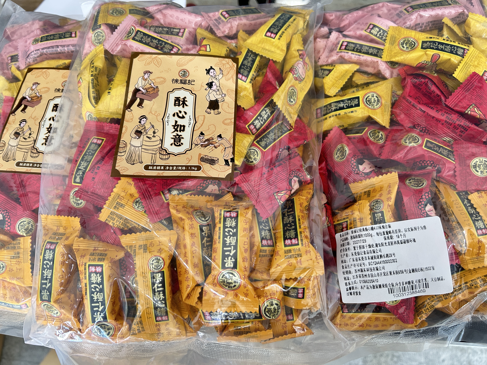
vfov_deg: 53.1
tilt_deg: -63.9
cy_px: 182
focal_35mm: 26
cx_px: 244
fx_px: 366
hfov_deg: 67.3
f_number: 1.5
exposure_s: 1/50
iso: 160
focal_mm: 5.7
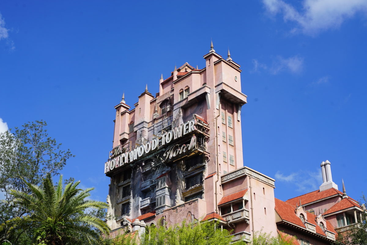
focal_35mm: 50
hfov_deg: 39.6
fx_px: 510
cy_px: 122
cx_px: 184
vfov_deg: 27.0
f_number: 10
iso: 100
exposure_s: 1/200
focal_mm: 50
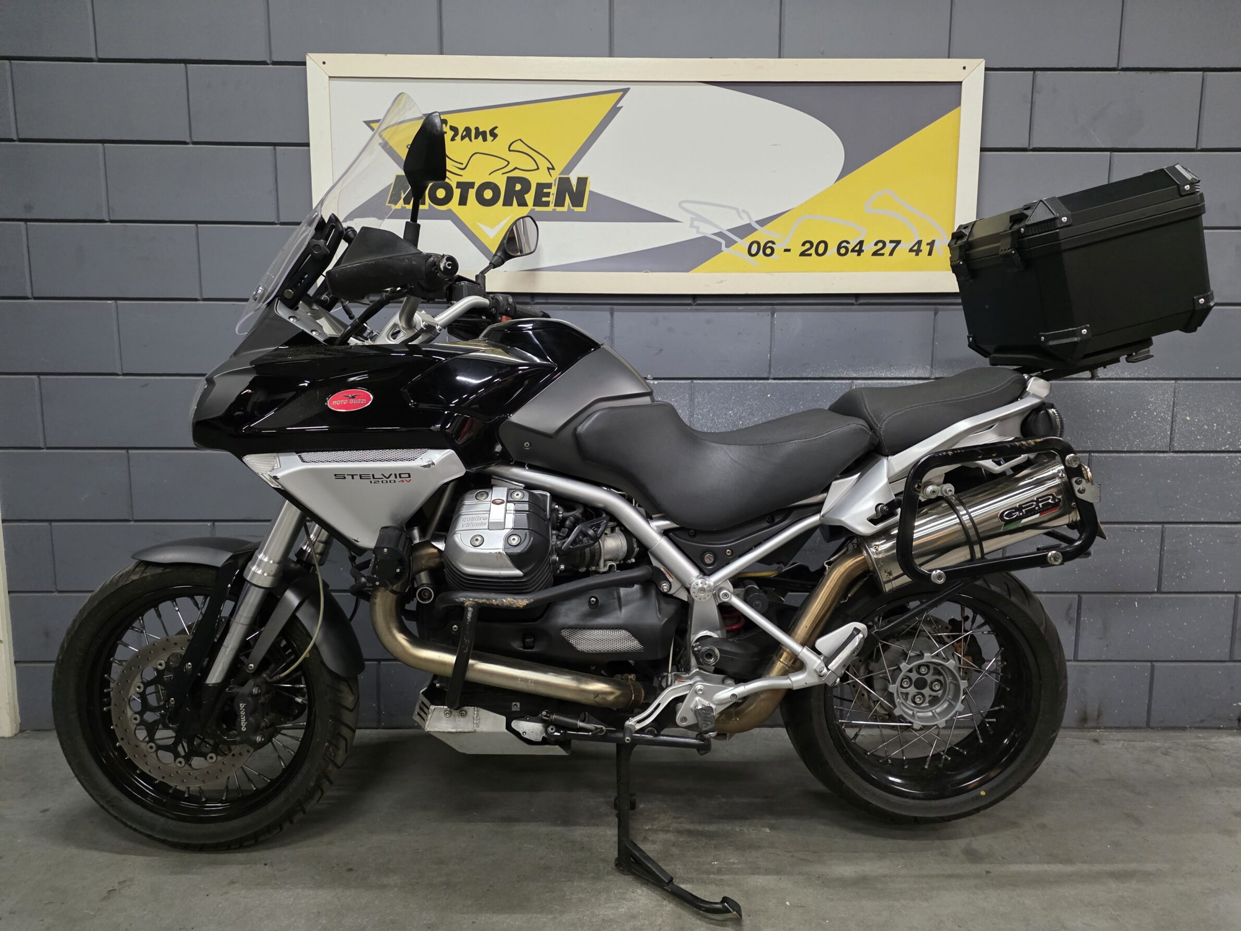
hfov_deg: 73.9
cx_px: 620
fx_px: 825
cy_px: 466
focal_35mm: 23
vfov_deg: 58.9
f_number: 1.7
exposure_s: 1/100
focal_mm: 6.25
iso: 1250
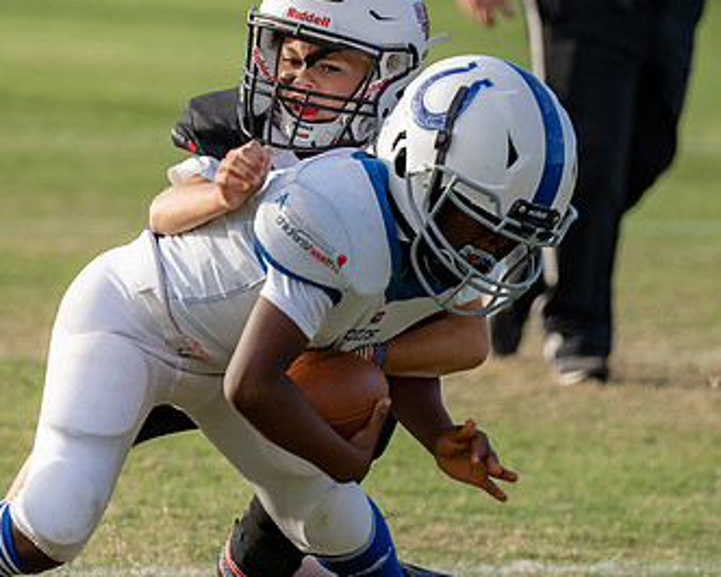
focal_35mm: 450
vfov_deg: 3.4
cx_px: 114
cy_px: 145
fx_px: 9608
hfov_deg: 4.3
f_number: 2.8
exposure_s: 1/1250
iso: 160
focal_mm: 147
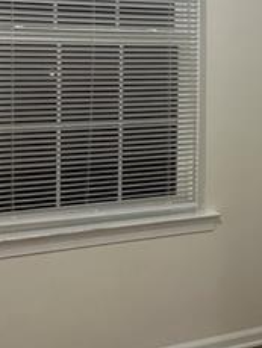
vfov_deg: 24.1
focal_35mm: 80
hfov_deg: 18.0
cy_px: 83
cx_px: 265
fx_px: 806
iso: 320
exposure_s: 1/60
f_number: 1.78
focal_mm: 6.86
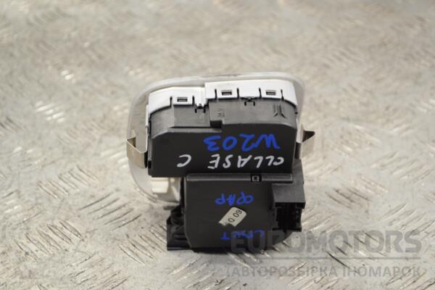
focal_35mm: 82
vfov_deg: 16.6
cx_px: 218
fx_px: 997
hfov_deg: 24.6
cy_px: 145
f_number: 5.6
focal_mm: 55
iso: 360
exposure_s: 1/30
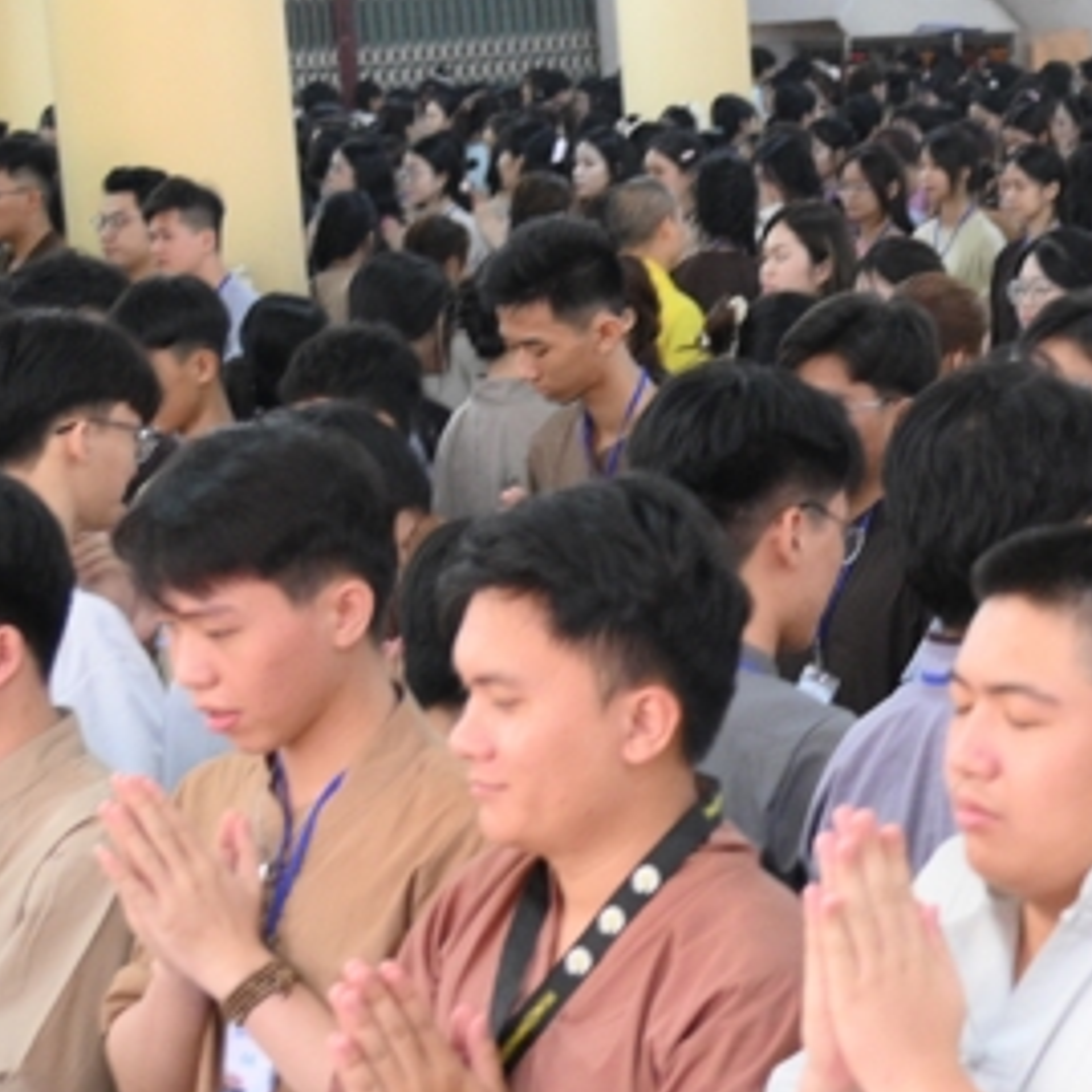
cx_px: 1342
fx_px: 4176
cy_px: 714
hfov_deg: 14.4
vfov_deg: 14.9
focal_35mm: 117
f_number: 4
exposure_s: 1/100
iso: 4000
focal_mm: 38
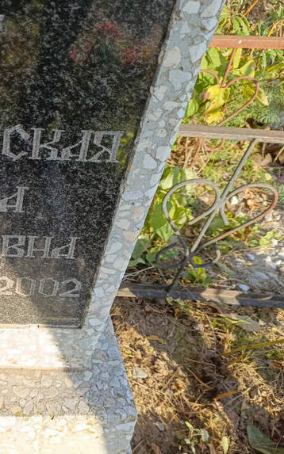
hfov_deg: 31.6
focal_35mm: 37
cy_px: 227
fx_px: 458
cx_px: -6
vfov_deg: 52.8
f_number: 1.69
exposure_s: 1/309
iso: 110
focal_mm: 4.76
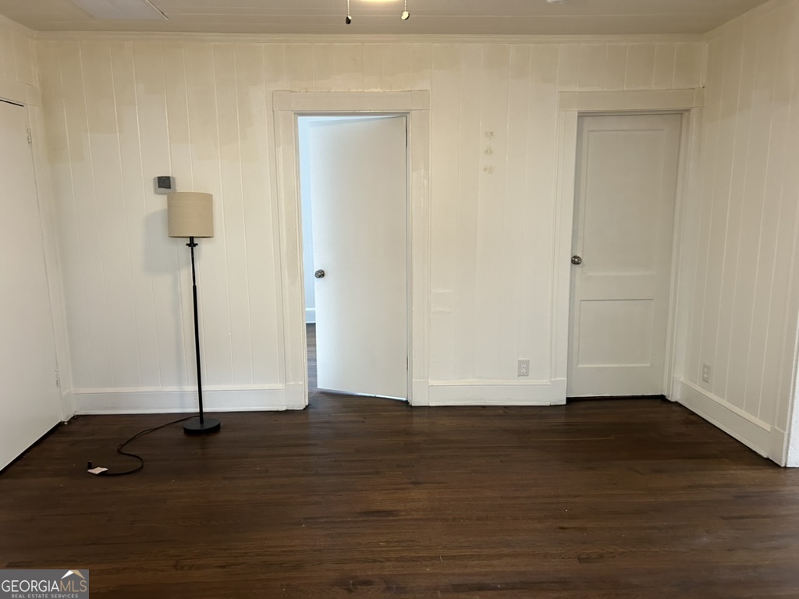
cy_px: 300
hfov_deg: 67.3
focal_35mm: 26
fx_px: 600
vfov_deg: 53.1
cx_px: 400
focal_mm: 5.7
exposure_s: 1/60
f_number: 1.5
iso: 250
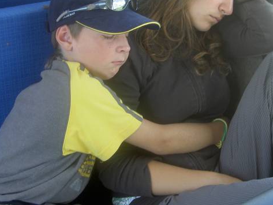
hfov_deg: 29.3
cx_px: 164
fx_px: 521
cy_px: 74
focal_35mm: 66
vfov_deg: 22.2
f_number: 2.8
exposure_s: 1/60
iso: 100
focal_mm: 8
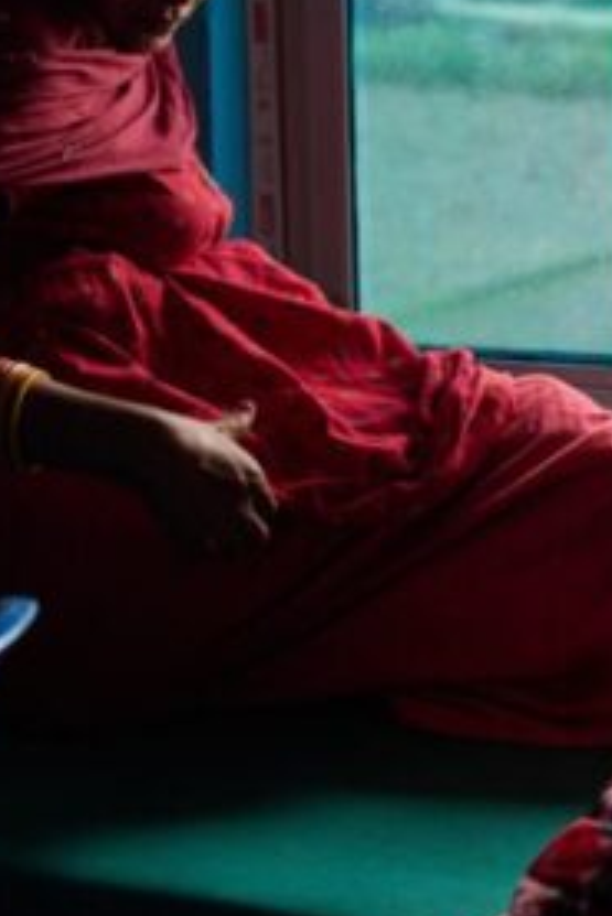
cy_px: 169
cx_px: 169
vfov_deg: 20.7
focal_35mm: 97
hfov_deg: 14.1
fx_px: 2470
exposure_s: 1/640
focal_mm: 35
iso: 1000
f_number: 2.8
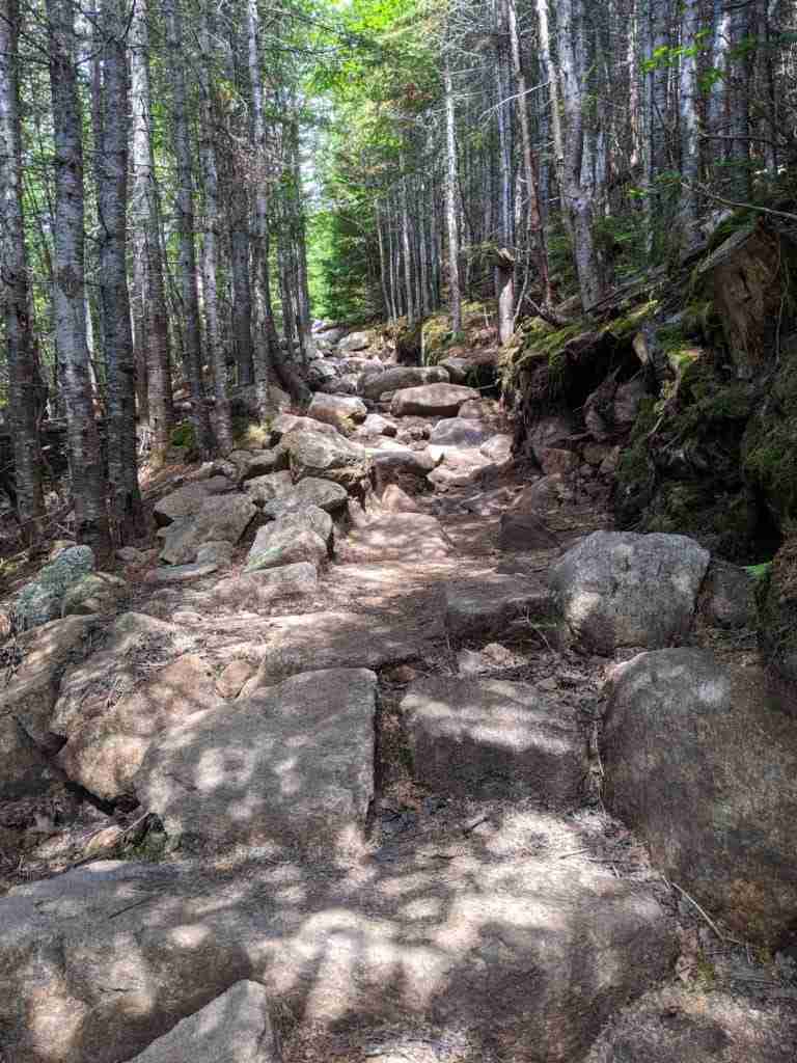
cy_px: 532
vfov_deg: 65.3
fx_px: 829
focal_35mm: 27
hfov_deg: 51.4
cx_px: 398
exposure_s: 1/120
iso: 54
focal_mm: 4.44
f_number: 1.8
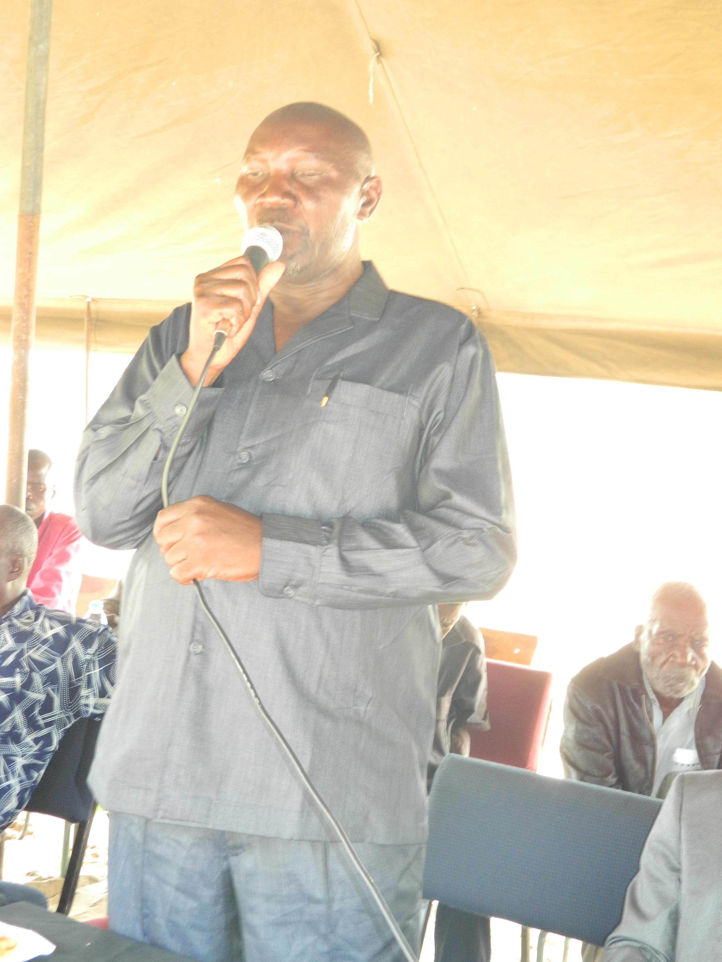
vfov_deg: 33.8
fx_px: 1585
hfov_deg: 25.7
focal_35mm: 57
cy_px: 481
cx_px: 361
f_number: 3.8
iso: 280
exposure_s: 1/30
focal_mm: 10.2
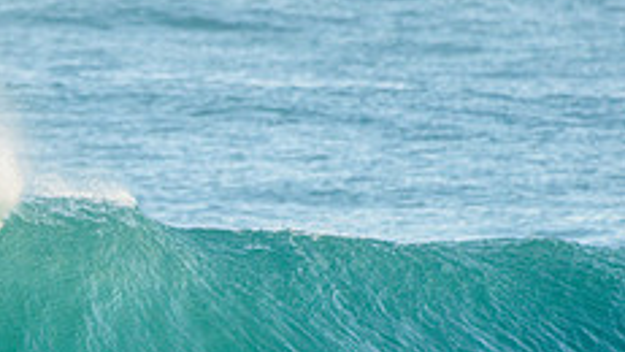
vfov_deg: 0.9
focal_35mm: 1314
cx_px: -154
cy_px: 437
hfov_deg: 1.6
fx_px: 21779
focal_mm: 500
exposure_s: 1/1600
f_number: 5.6
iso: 450
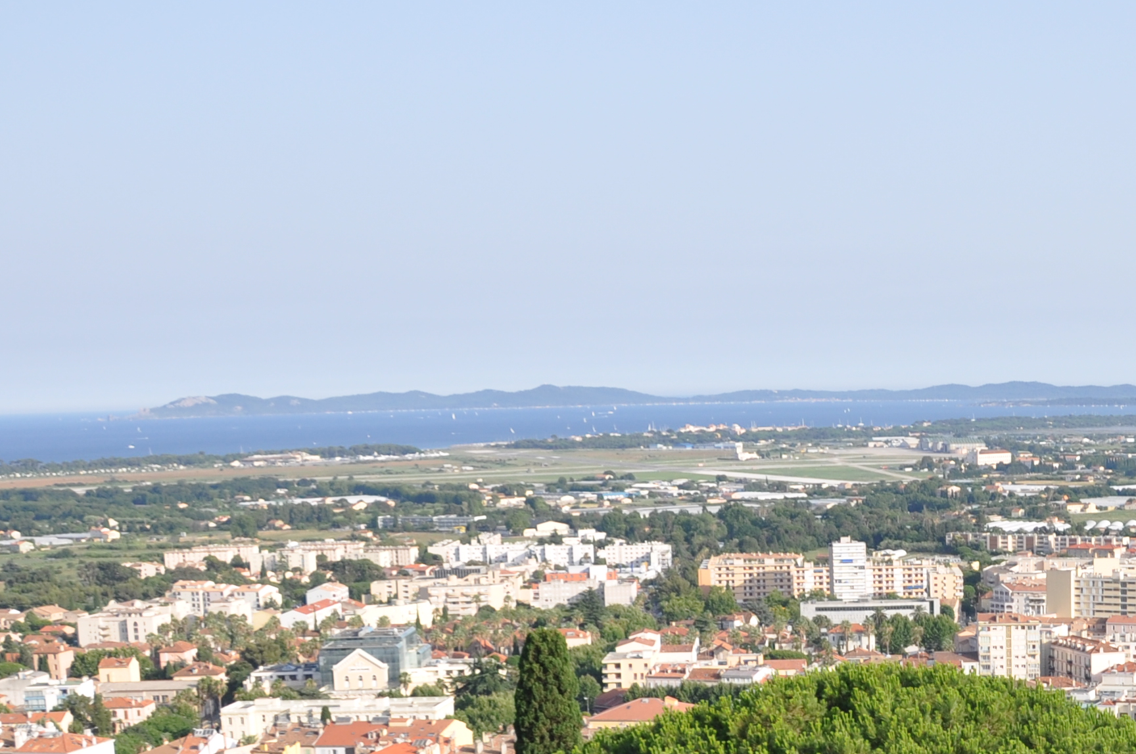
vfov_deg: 19.2
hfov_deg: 28.8
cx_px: 1040
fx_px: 2112
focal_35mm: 67
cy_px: 885
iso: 200
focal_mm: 18
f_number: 8
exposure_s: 1/250
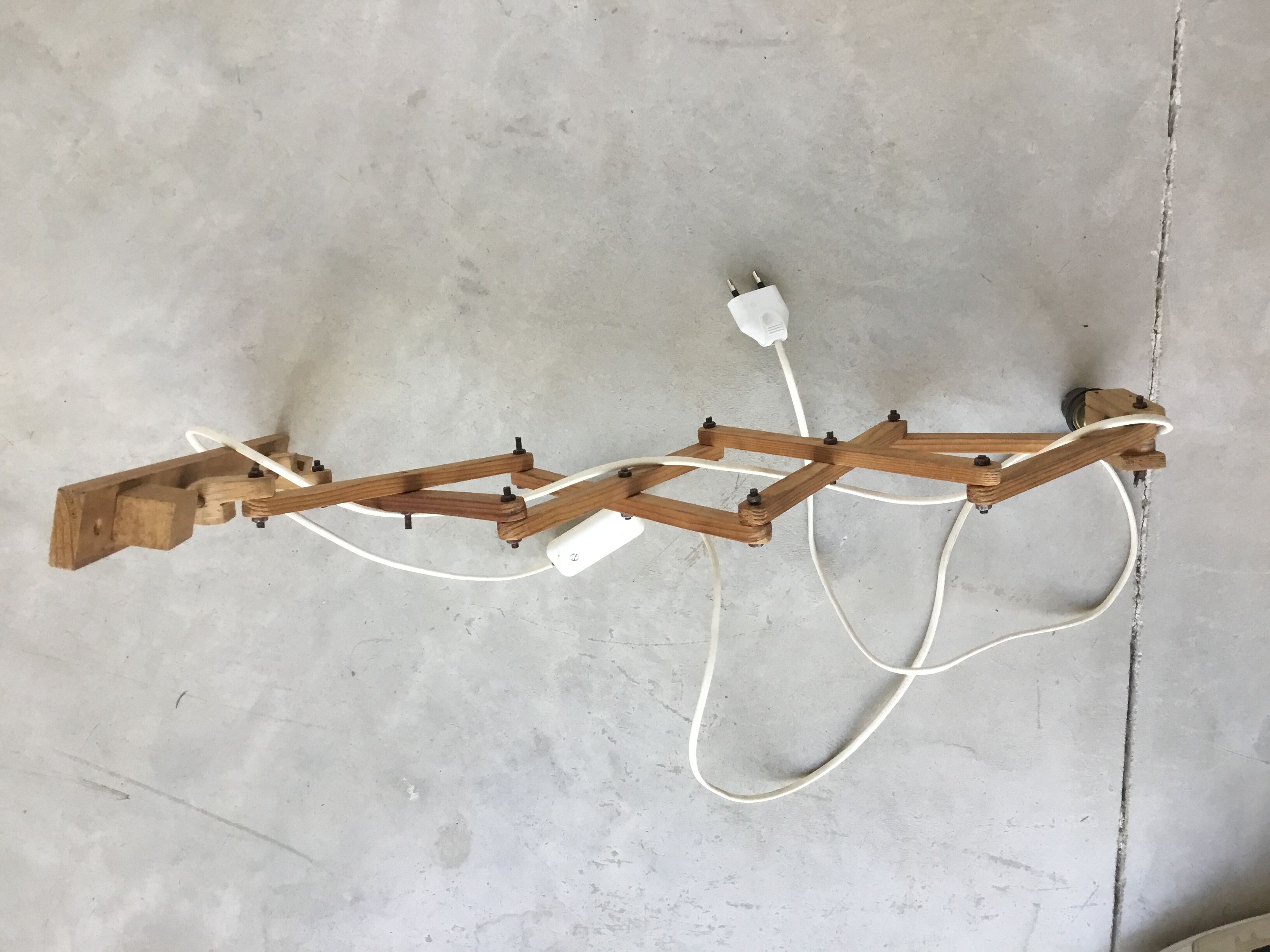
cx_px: 635
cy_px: 476
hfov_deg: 58.4
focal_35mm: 31
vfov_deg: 45.4
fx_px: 1137
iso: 40
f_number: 2.4
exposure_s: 1/33
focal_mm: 3.3
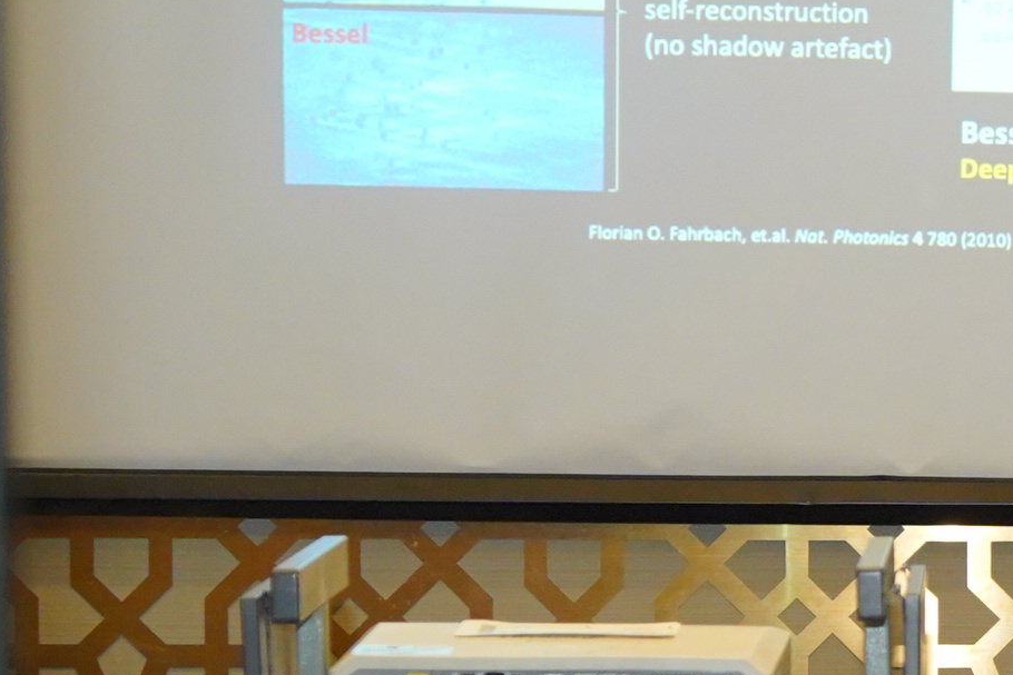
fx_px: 5612
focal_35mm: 199
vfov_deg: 6.9
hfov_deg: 9.7
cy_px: 645
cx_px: 1890
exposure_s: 1/100
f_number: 3.5
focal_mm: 46.1
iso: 4000
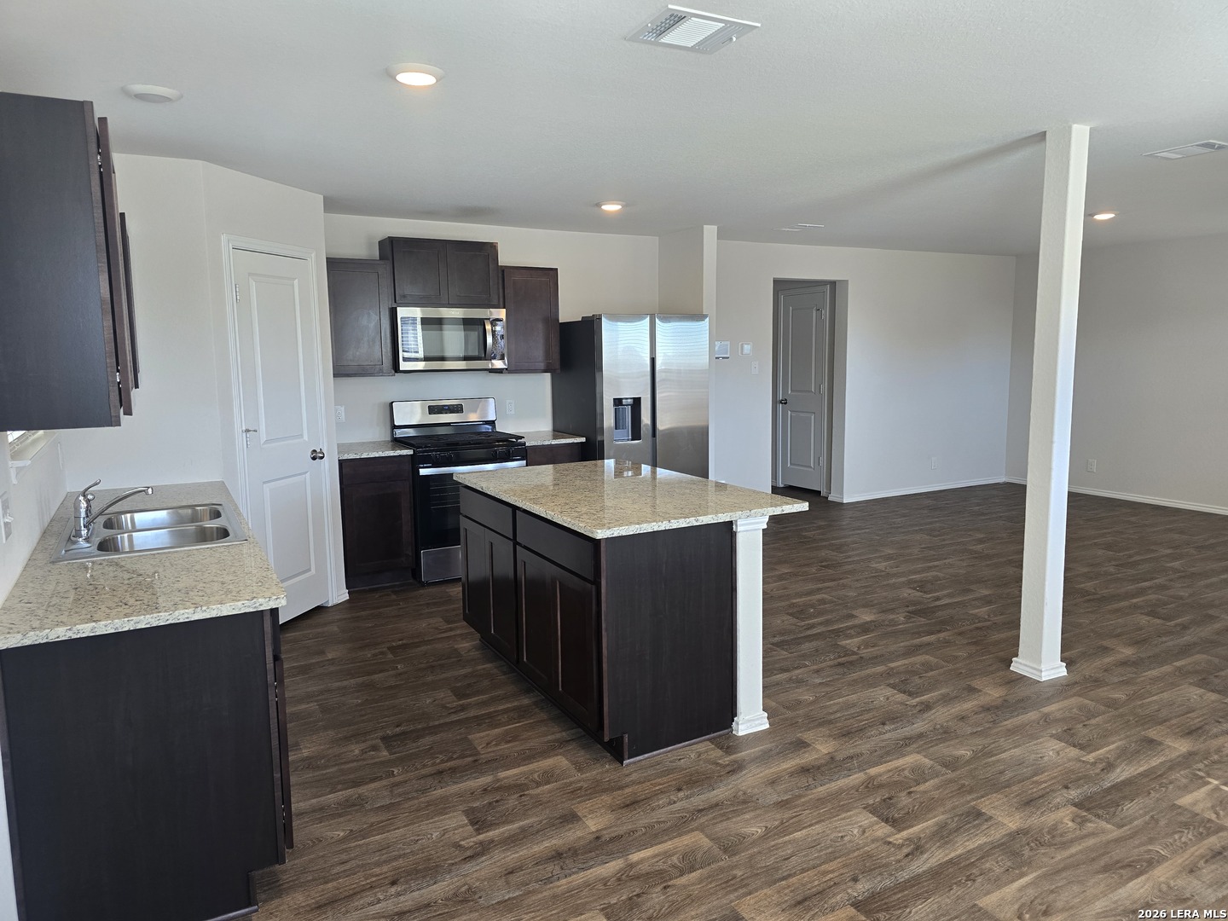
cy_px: 460
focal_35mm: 23
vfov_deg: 58.9
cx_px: 614
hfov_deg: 73.9
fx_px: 816
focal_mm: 6.3
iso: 125
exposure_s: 1/120
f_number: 1.7
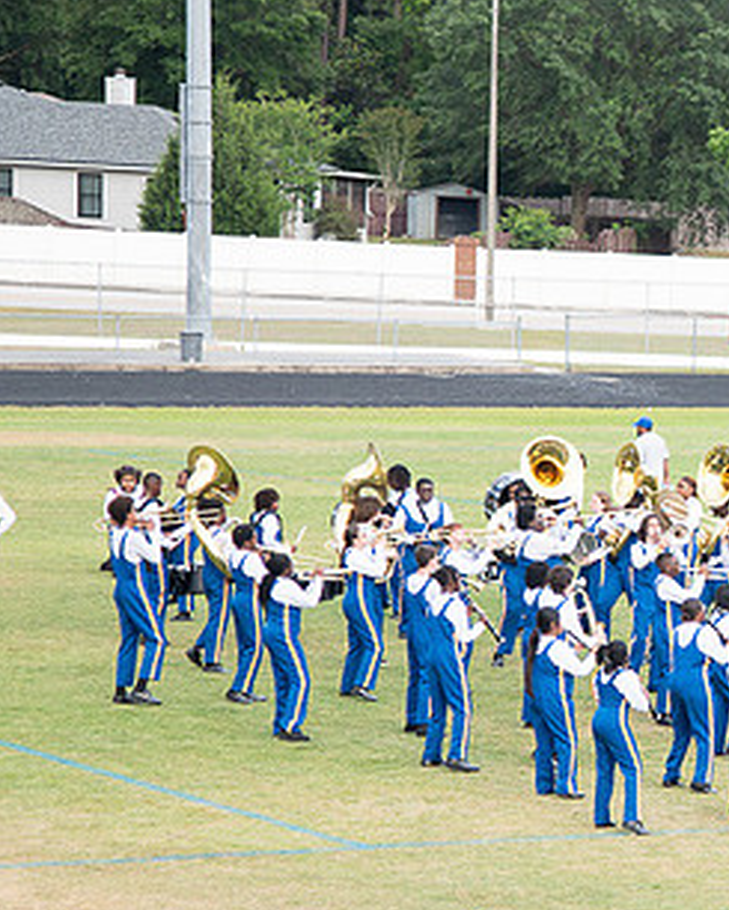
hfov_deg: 6.8
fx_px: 6092
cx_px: 1042
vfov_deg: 8.5
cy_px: 626
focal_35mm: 226
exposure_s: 1/200
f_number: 4
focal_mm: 82
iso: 100
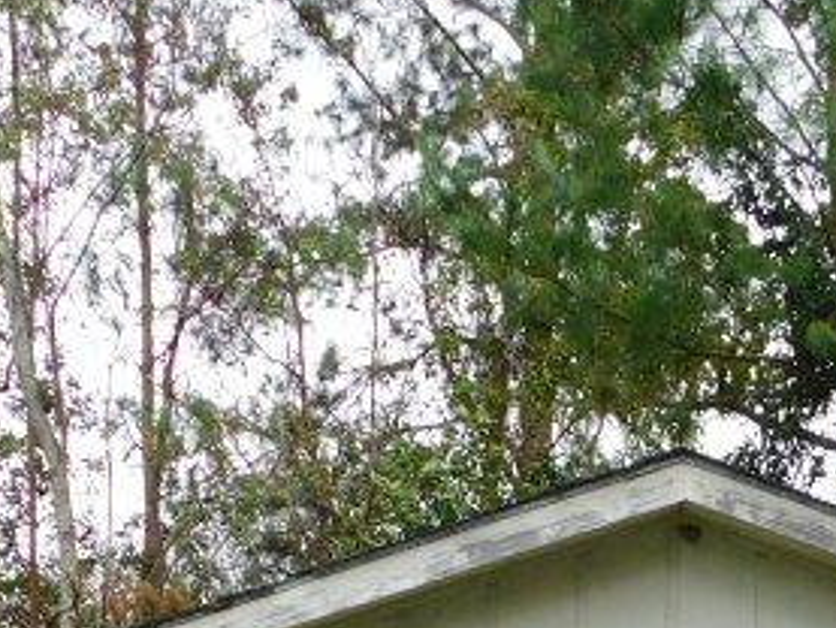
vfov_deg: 15.4
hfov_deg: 22.6
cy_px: 1069
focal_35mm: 85
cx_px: 688
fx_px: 2054
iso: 125
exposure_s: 1/200
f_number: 3
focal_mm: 4
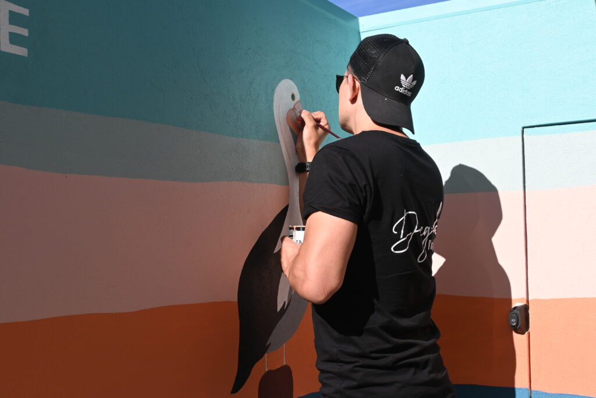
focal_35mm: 47
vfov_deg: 28.5
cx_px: 298
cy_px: 199
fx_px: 782
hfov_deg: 41.7
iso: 100
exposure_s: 1/400
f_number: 7.1
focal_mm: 31.5
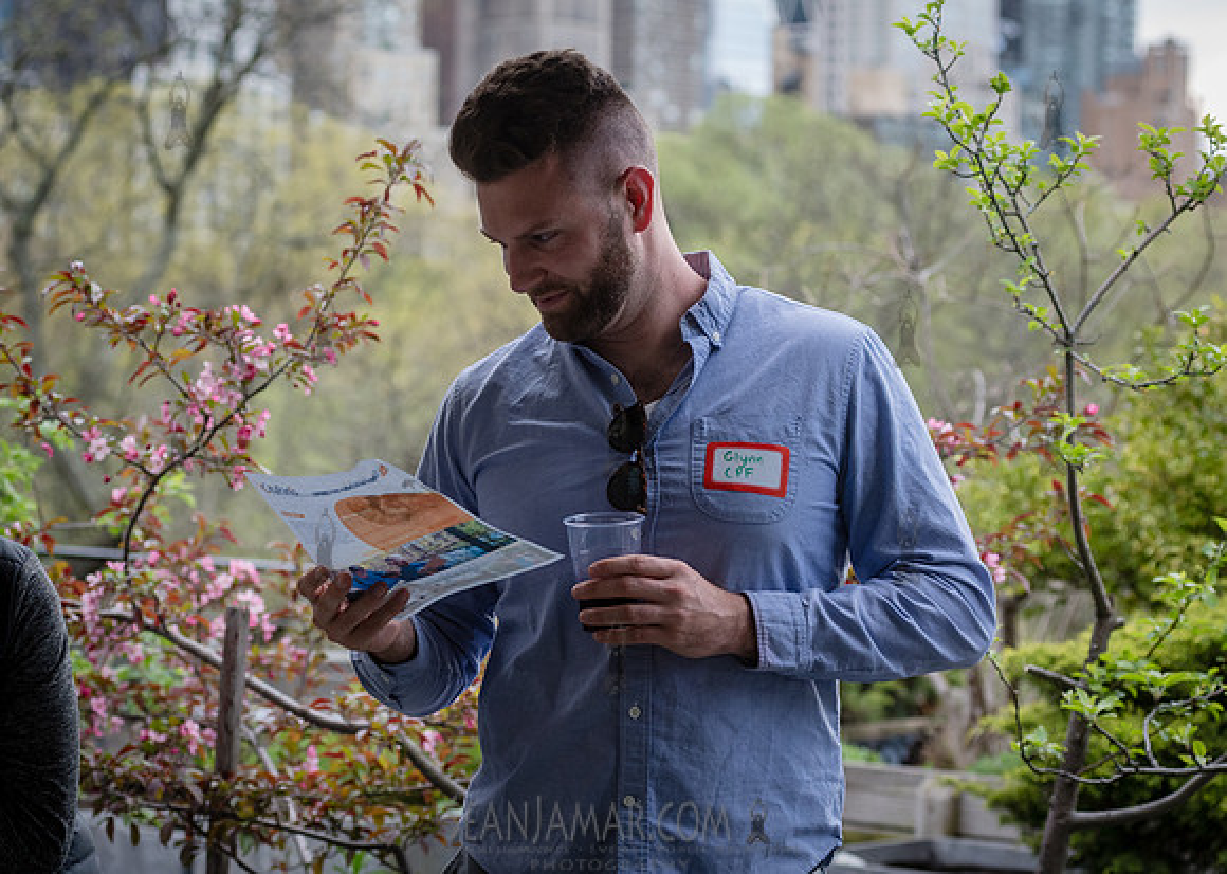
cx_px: 558
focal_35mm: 99
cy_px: 515
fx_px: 3430
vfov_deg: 14.5
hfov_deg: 20.3
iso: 1000
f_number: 4.5
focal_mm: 80
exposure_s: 1/640
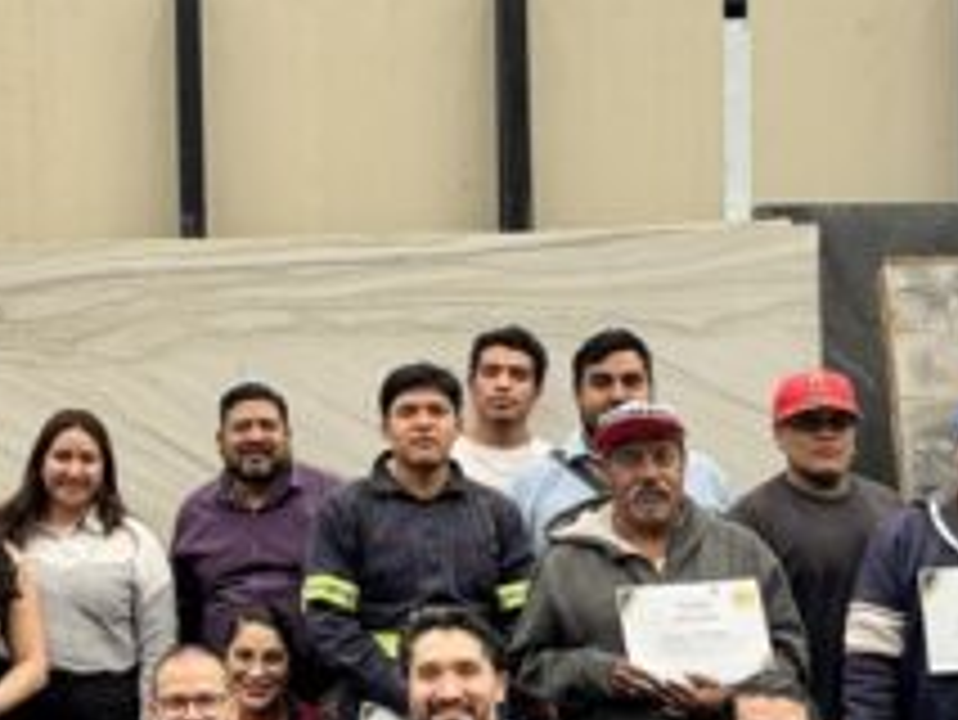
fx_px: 2104
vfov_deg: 19.4
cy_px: 328
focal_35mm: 76
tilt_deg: +3.5
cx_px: 79
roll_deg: +0.9
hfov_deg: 24.8
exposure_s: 1/124
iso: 100
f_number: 1.78
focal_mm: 6.76
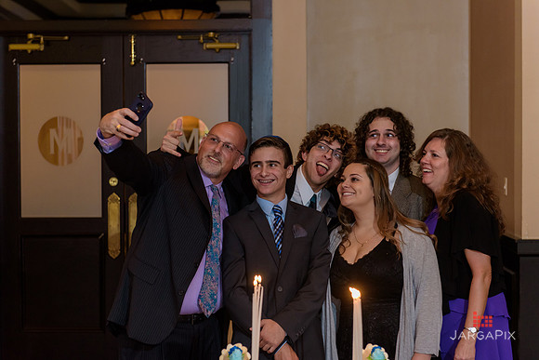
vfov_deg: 19.5
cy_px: 180
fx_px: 1048
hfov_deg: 28.8
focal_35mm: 70
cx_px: 270
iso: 1600
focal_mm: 70
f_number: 3.2
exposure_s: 1/160
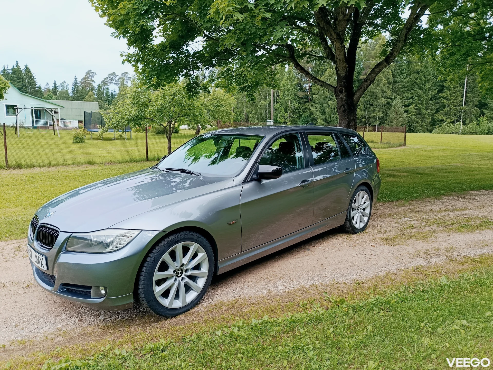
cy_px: 185
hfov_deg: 71.6
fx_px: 342
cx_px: 246
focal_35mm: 24
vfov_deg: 56.8
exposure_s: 1/260
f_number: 1.7
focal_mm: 5.24
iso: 50
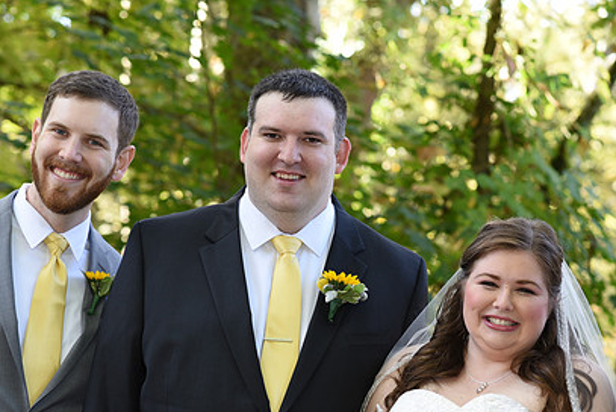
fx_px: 2072
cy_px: 292
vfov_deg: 11.3
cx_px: 378
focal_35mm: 121
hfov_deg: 16.9
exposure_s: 1/200
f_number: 4.5
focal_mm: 85
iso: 500
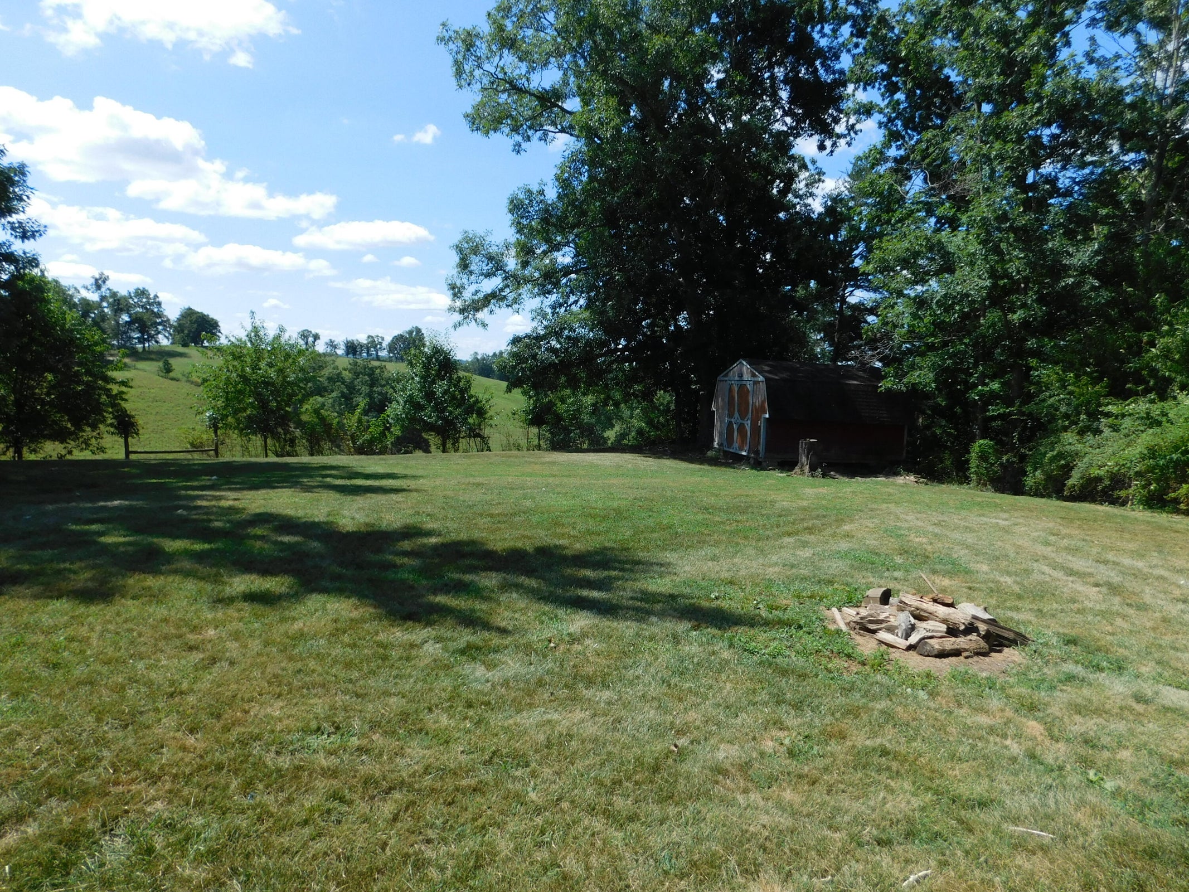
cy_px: 446
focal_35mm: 23
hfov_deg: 73.9
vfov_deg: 58.9
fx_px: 790
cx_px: 594
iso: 125
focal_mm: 4
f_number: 3
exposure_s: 1/1500
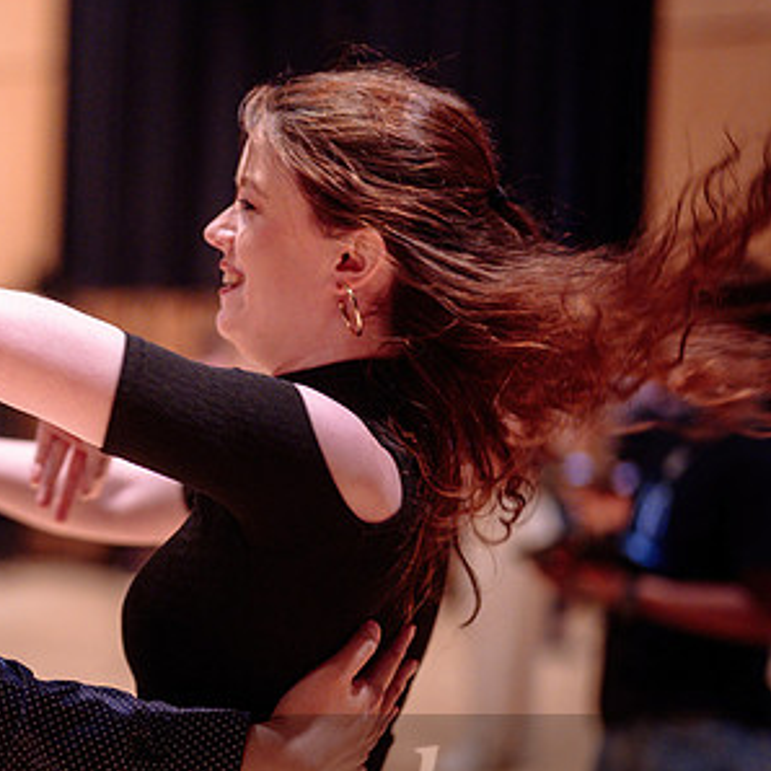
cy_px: 415
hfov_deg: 19.1
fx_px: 2218
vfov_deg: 19.7
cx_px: -17
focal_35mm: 88
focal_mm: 50
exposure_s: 1/200
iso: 1600
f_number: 1.2
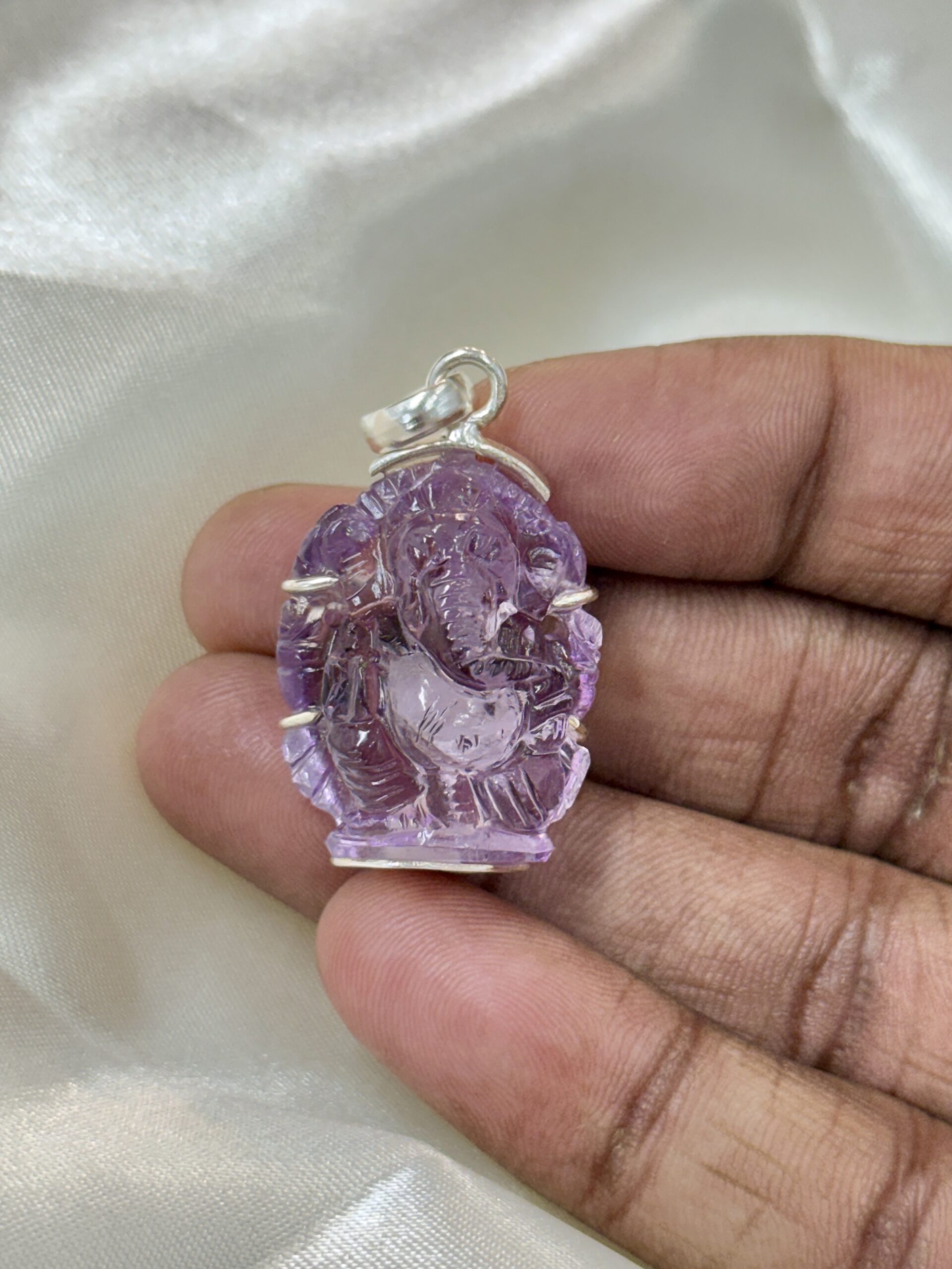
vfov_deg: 39.7
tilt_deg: -52.3
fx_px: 1760
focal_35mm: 48
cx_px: 476
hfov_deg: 30.3
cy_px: 634
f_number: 1.78
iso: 125
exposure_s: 1/100
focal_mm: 6.76
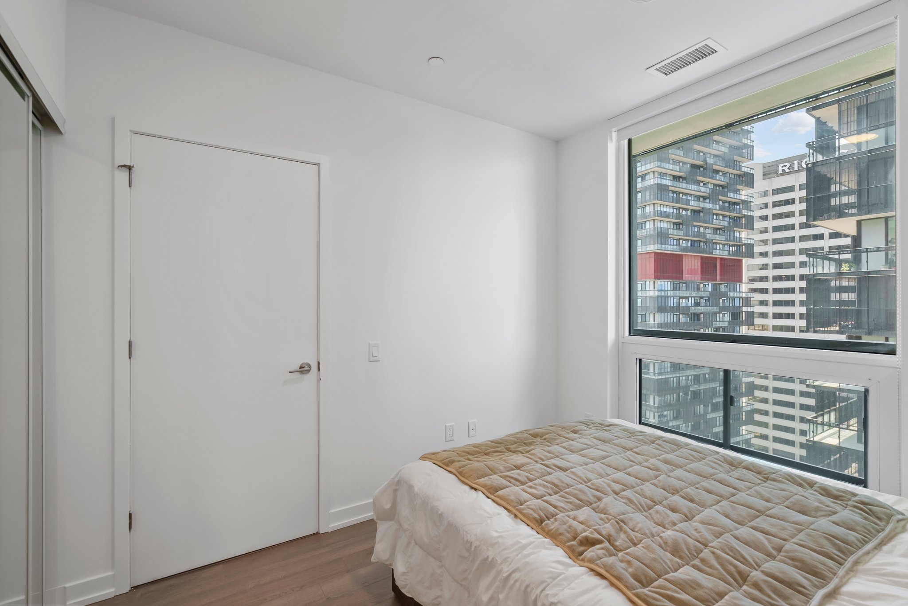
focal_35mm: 16
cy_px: 303
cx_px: 454
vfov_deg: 73.8
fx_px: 404
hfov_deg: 96.7
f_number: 7.1
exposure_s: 1/8
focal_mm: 16
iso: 400
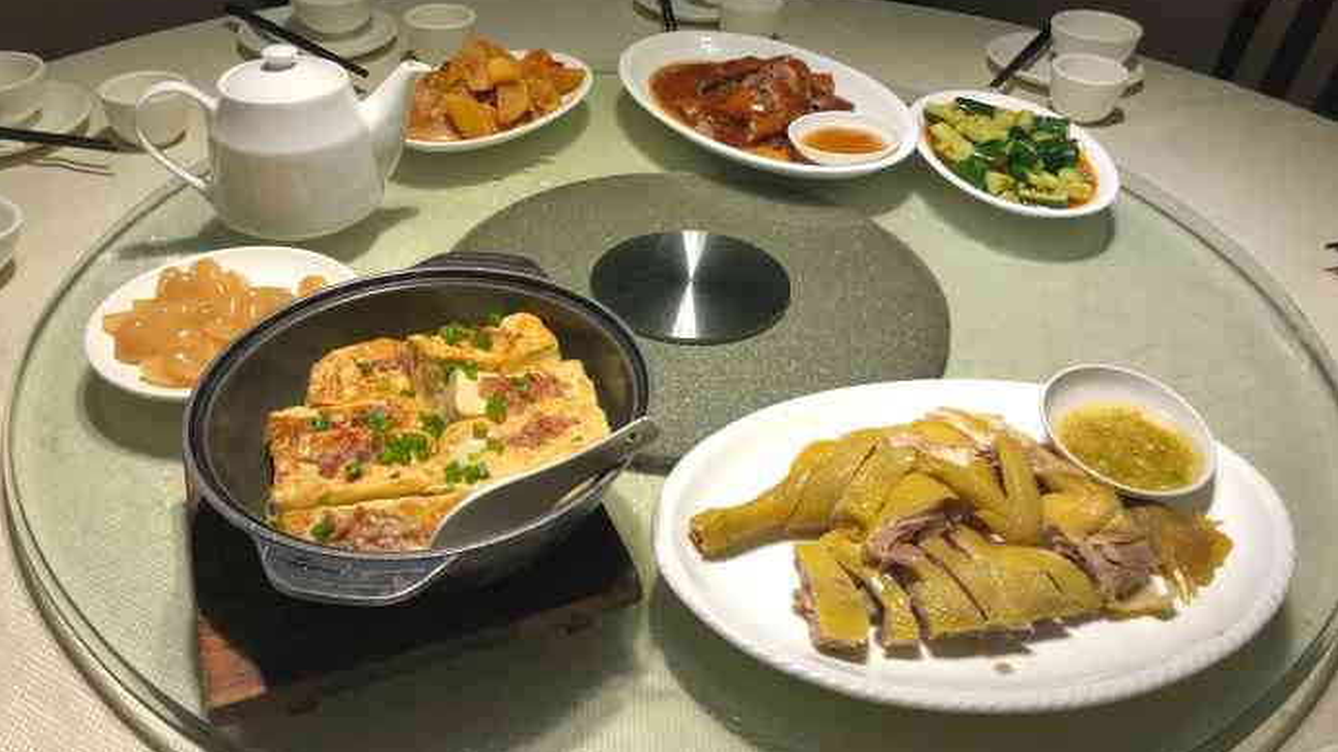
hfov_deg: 62.6
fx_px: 1099
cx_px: 660
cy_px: 279
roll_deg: -2.1
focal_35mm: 31
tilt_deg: -34.8
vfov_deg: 37.5
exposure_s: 1/30
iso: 32
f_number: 1.8
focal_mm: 3.99
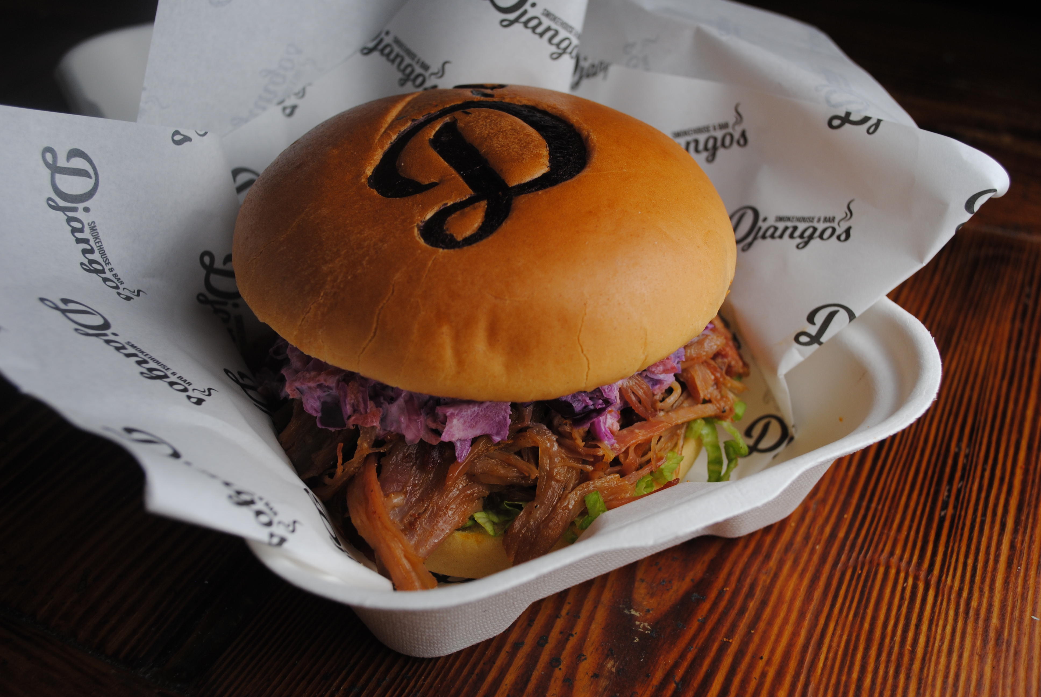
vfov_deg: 32.0
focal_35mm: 42
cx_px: 520
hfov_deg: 46.3
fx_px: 1216
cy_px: 348
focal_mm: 28
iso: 140
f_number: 5.6
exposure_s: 1/125
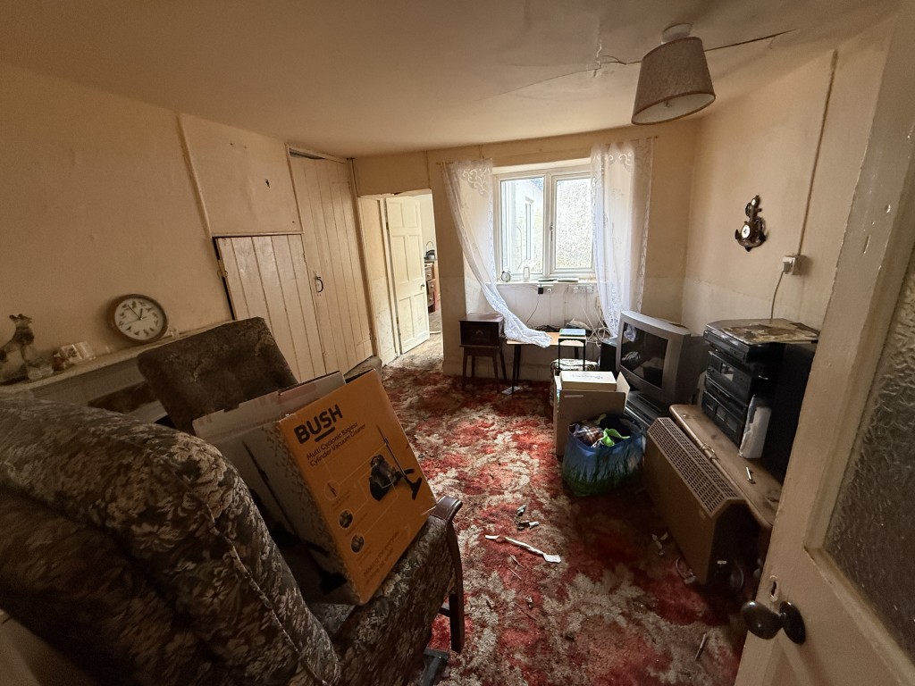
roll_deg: +2.7
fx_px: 370
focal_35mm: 14
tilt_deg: -16.0
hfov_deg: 102.1
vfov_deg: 85.7
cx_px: 458
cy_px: 343
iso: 320
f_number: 2.2
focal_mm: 2.22
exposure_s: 1/62
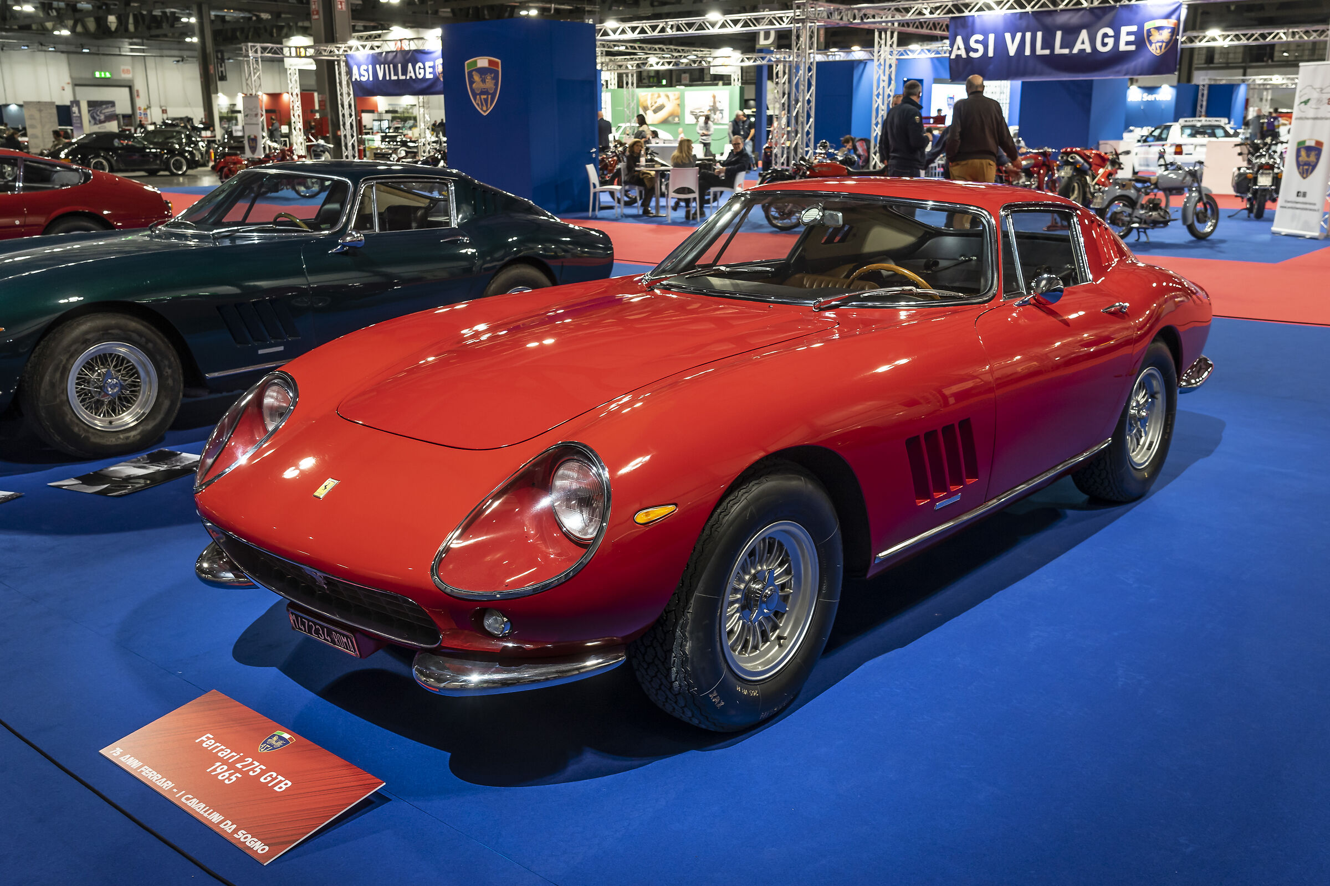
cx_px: 665
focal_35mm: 31
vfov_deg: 42.3
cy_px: 443
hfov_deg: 60.3
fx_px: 1145
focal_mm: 31
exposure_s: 1/20
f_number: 5.6
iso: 400
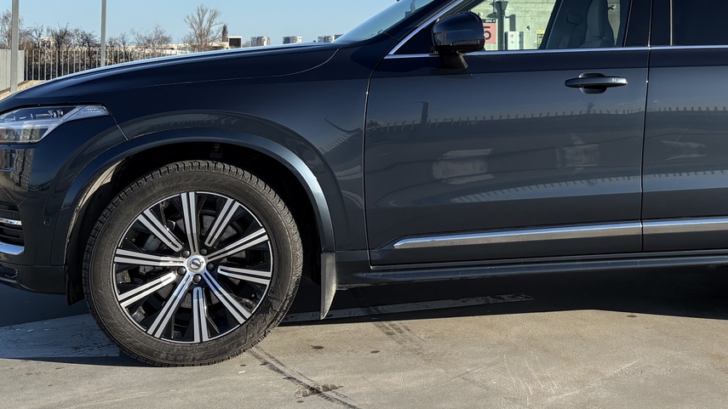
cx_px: 572
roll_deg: +0.8
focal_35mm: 53
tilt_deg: +2.6
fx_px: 1023
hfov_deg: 37.9
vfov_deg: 21.9
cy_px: 18
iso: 50
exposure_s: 1/3125
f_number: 1.6
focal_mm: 5.96
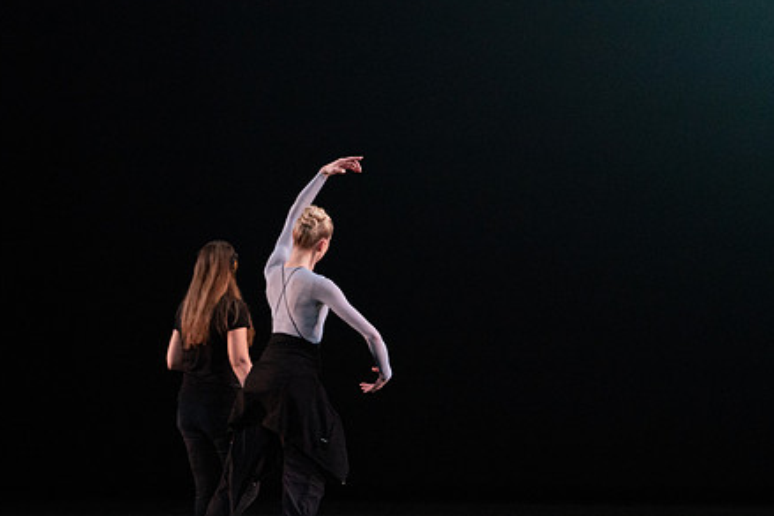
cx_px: 273
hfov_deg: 7.8
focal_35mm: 264
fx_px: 5678
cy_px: 334
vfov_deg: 5.2
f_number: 8
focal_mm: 200
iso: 12800
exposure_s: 1/500
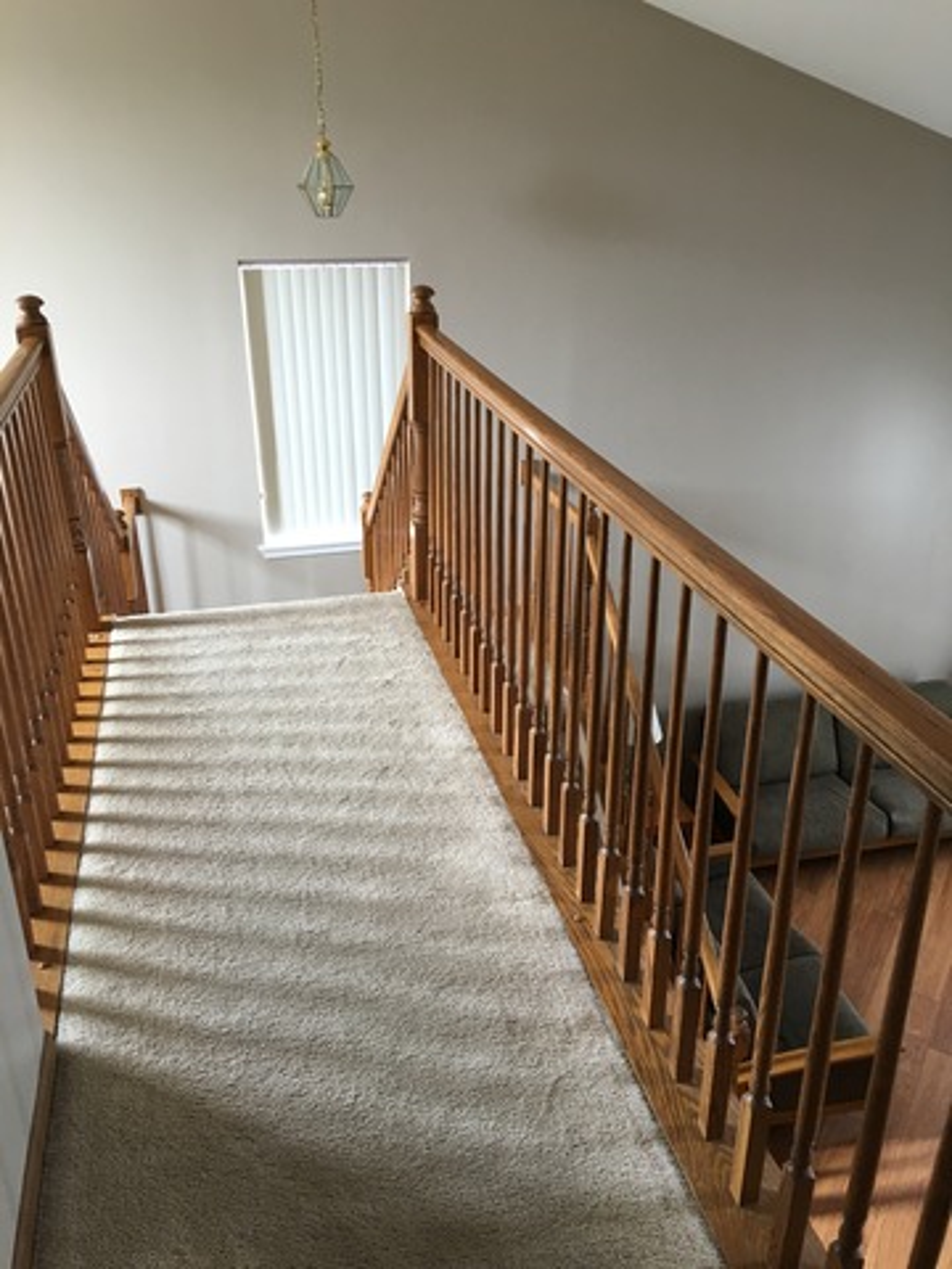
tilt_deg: -25.1
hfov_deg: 48.2
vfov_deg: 61.7
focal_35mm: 29
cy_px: 634
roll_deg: +0.4
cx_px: 476
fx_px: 1063
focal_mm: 4.15
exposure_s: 1/15
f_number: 2.2
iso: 32
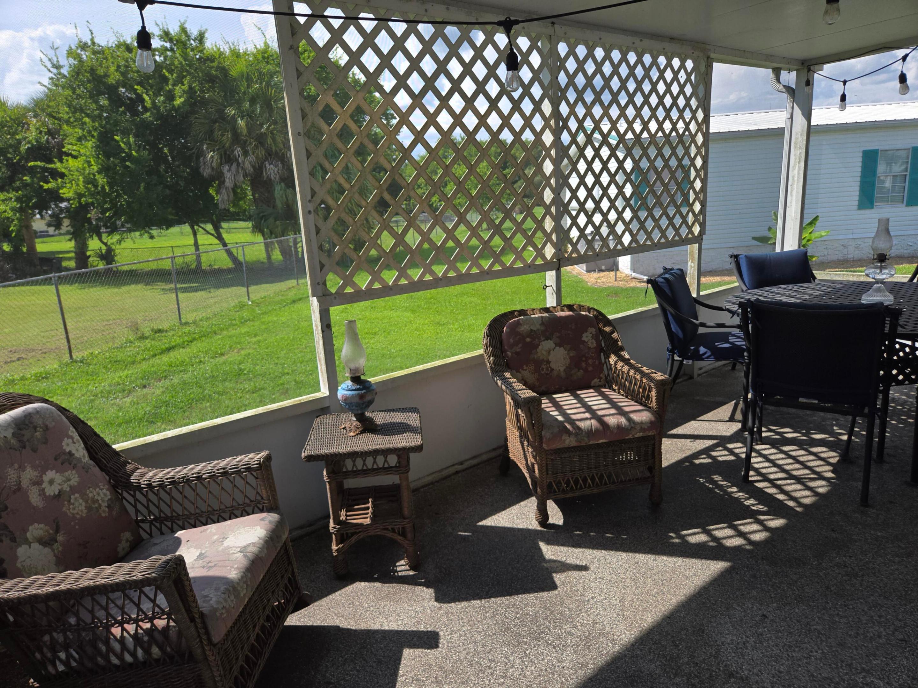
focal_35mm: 23
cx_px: 459
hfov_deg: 73.9
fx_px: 610
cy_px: 344
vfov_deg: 58.9
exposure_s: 1/852
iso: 25
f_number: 1.8
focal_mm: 5.4
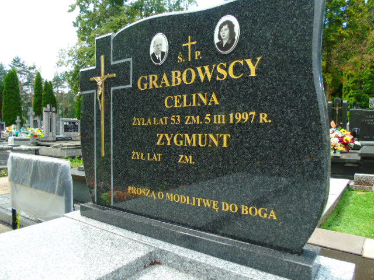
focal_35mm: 25
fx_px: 270
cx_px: 187
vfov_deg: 54.9
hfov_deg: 69.4
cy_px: 140
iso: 80
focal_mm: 4.4
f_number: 3.4
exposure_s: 1/200
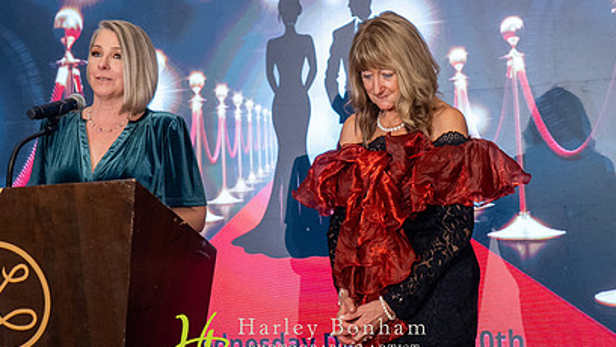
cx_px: 299
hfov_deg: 32.8
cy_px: 93
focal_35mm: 64
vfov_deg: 18.7
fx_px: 1046
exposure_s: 1/200
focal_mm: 43
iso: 3200
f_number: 4
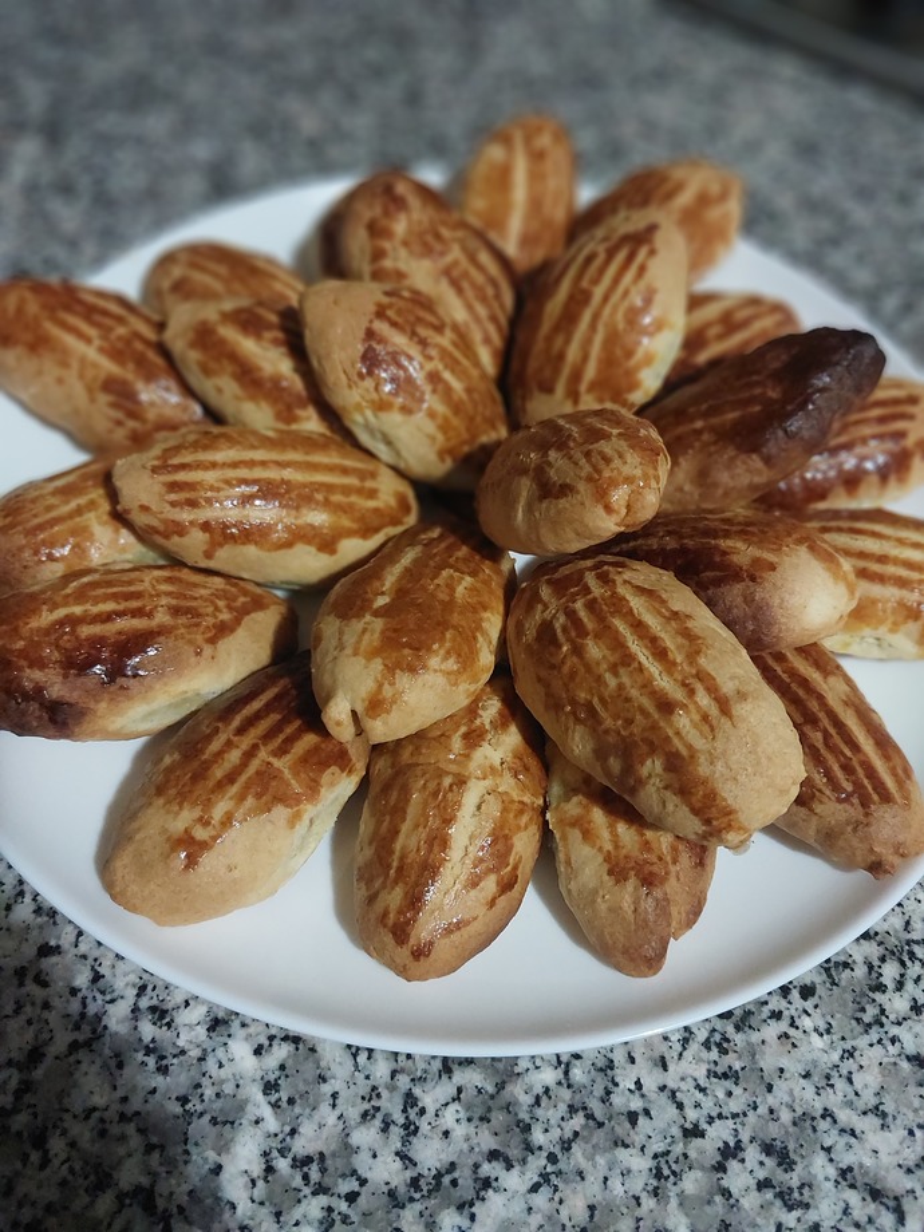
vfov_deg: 60.0
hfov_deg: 46.8
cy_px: 616
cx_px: 462
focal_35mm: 30
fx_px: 1068
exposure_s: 1/20
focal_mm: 4.6
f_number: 1.8
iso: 500
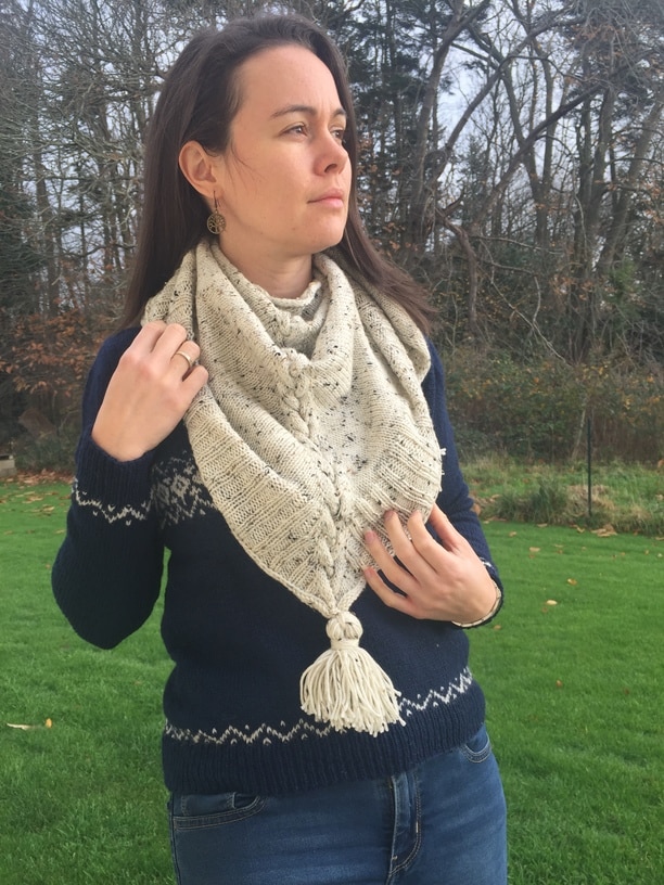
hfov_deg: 48.2
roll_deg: +4.0
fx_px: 742
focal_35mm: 29
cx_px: 332
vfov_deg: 61.7
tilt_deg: -6.8
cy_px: 442
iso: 32
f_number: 2.2
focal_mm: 4.15
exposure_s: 1/216
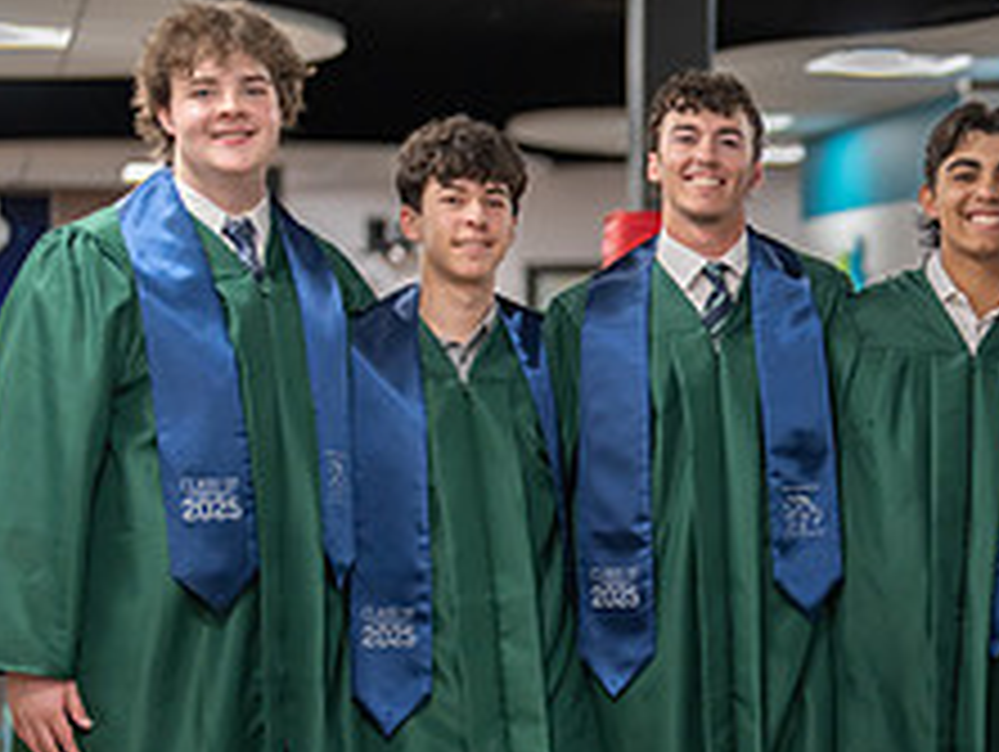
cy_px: 662
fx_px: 3929
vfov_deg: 10.9
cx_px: 1143
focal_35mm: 136
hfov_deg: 14.1
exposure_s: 1/500
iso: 640
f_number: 1.2
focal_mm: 50
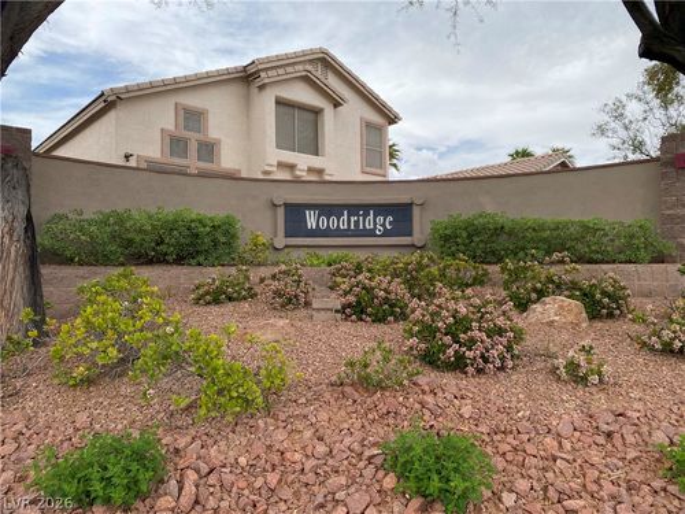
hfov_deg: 67.3
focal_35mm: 26
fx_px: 515
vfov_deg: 53.1
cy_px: 257
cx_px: 342
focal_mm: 4.25
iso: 32
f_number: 1.8
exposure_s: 1/1898
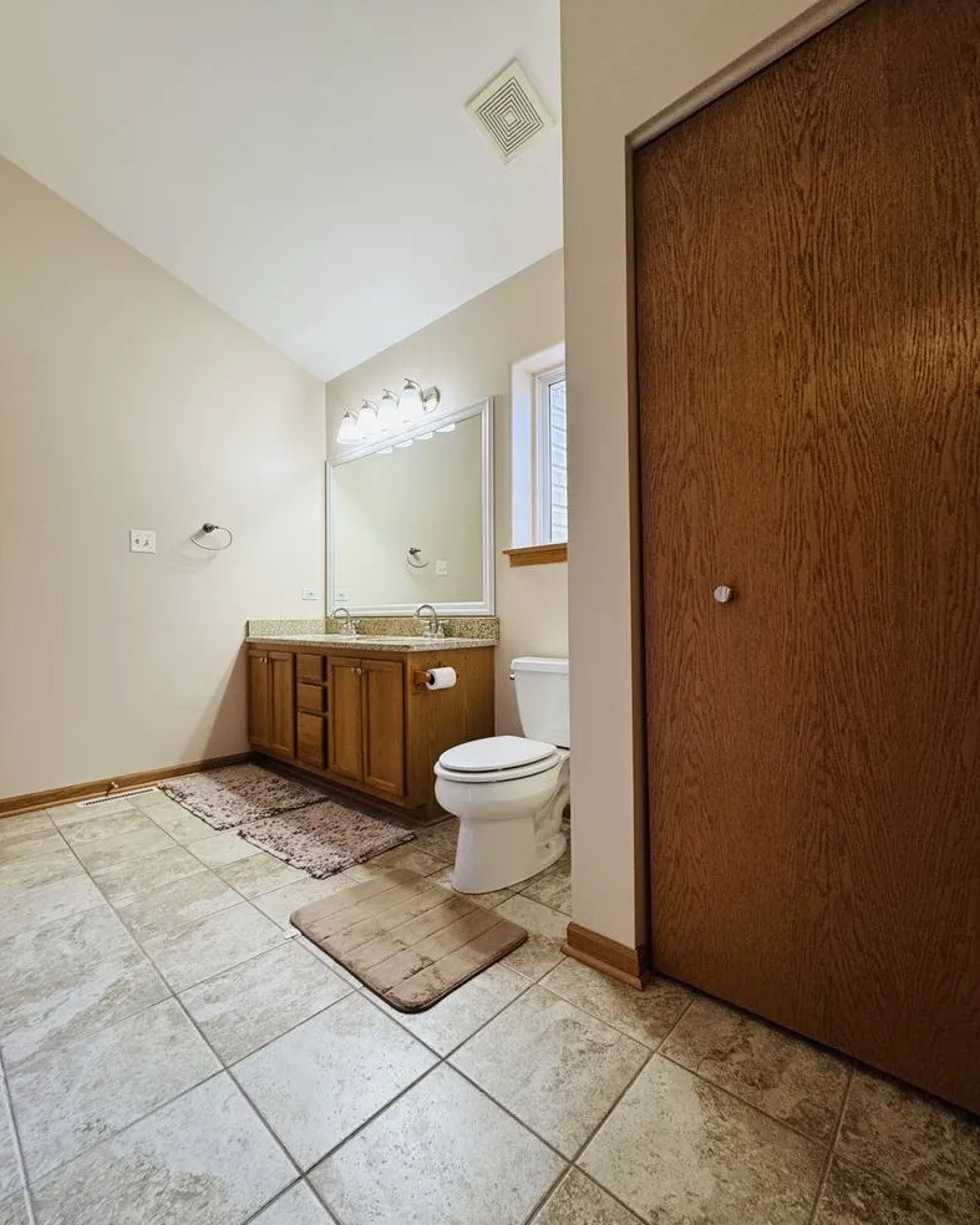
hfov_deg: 84.0
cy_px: 617
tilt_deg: -0.1
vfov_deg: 96.8
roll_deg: +0.5
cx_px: 478
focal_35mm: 15
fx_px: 544
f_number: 2.2
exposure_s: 1/120
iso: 200
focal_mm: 2.22
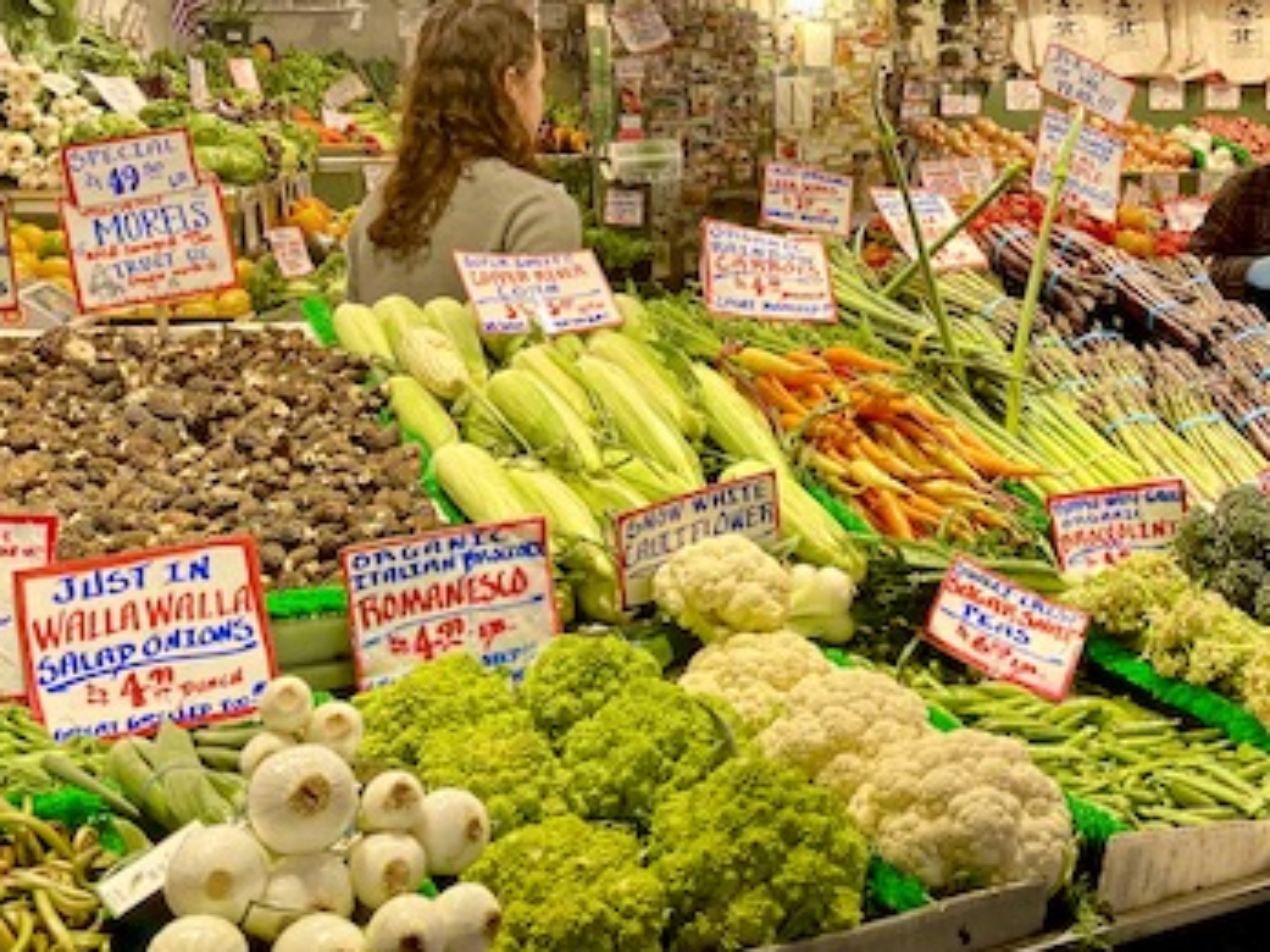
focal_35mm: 45
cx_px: 794
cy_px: 271
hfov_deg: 41.8
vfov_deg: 31.7
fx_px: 1650
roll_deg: +0.0
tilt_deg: -4.8
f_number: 1.6
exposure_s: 1/120
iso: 64
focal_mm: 5.1
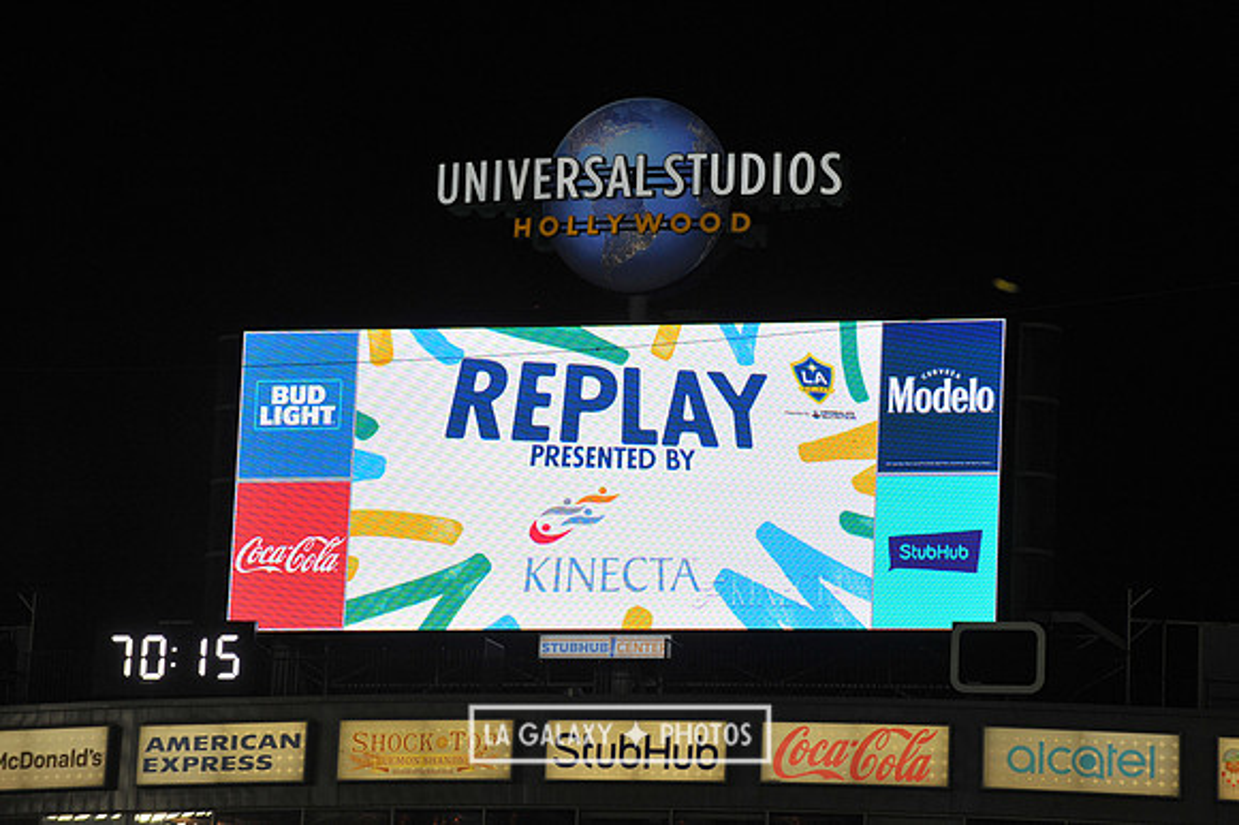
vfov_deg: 7.2
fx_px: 6535
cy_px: 412
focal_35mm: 190
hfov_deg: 10.8
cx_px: 620
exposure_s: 1/400
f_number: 10
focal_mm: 190
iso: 1600
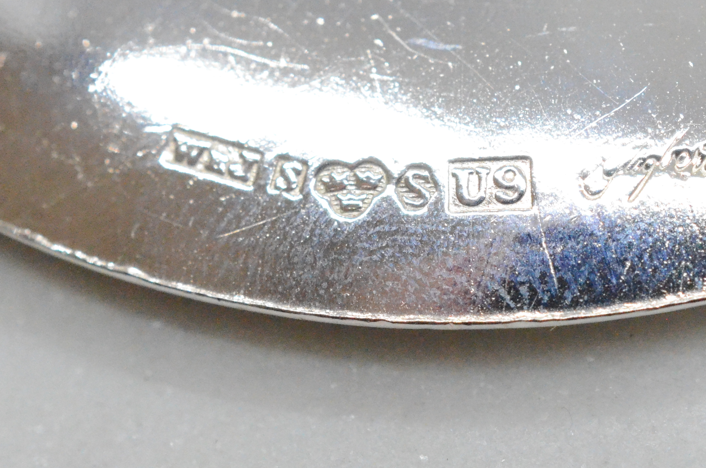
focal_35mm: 136
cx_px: 448
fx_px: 2662
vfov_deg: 10.0
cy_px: 155
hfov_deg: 15.1
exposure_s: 1/2000
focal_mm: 40
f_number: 8
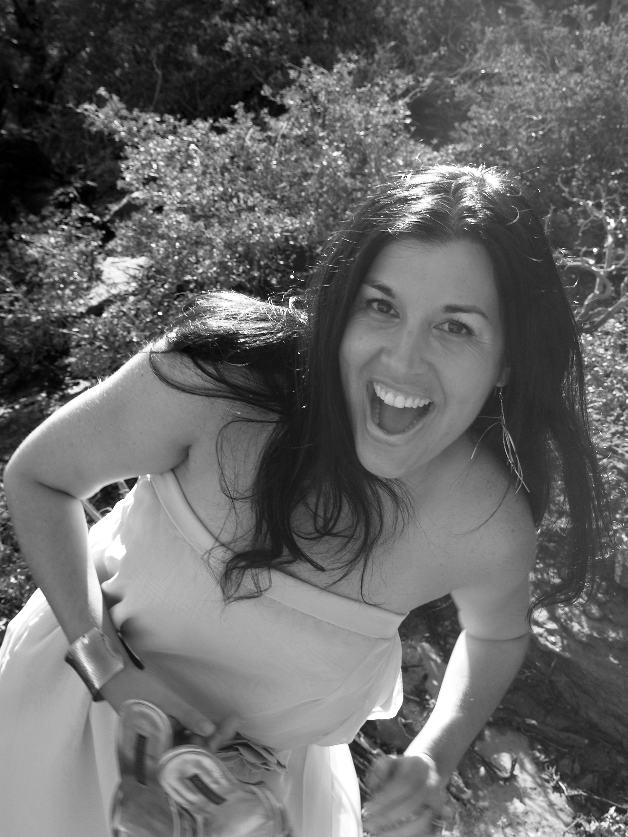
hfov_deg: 34.3
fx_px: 1016
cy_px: 418
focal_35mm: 42
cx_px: 314
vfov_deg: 44.8
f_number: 6.3
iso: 100
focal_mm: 21
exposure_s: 1/100
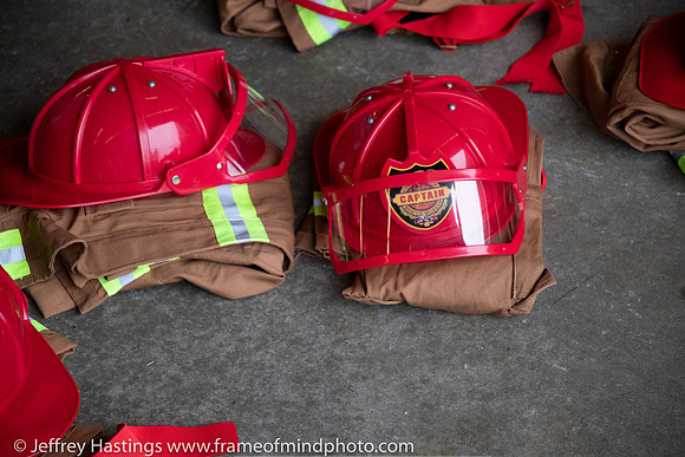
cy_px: 228
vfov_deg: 11.4
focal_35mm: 120
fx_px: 2284
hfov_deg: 17.1
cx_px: 342
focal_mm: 80
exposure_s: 1/800
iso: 2000
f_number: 4
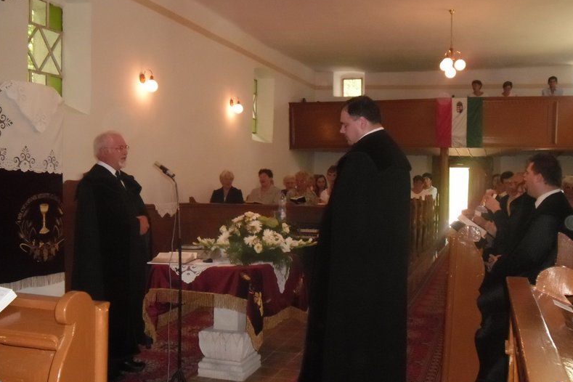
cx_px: 288
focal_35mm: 39
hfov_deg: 49.6
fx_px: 621
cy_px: 198
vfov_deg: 34.2
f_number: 4
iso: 400
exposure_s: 1/45
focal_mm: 6.6
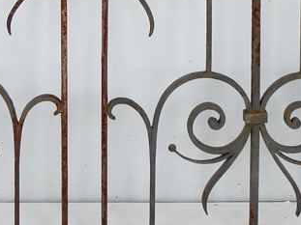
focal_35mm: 108
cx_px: 88
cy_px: -166
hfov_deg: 18.1
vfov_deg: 12.6
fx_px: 939
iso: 100
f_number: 3.5
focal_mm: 5
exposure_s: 1/60
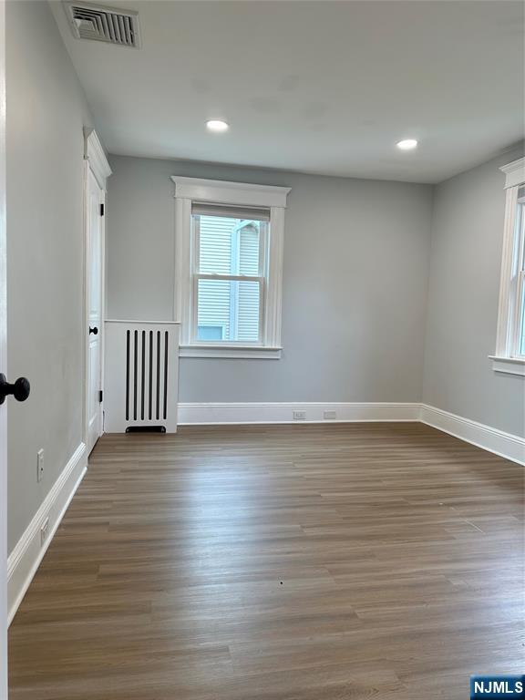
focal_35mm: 24
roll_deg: -1.6
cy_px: 350
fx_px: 485
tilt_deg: -4.2
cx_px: 262
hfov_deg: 56.8
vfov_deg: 71.6
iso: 100
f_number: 1.78
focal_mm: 6.86
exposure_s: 1/163
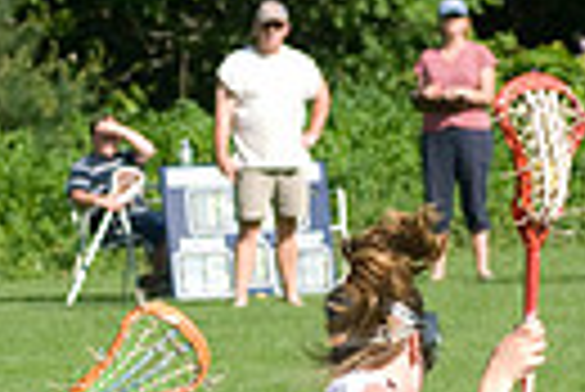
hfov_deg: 2.8
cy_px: 351
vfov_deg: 1.9
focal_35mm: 735
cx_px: 180
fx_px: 11957
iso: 400
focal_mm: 110
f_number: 6.3
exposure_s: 1/1250
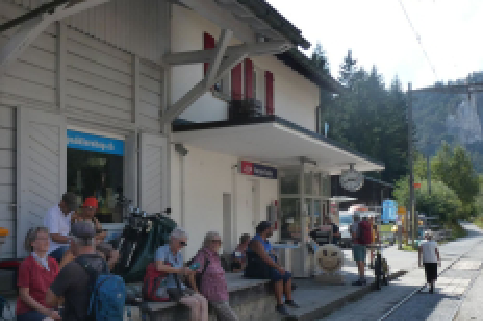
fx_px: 616
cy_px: 190
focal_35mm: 46
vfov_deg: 29.1
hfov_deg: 41.1
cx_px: 103
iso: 80
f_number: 3.3
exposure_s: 1/800
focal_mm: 4.3
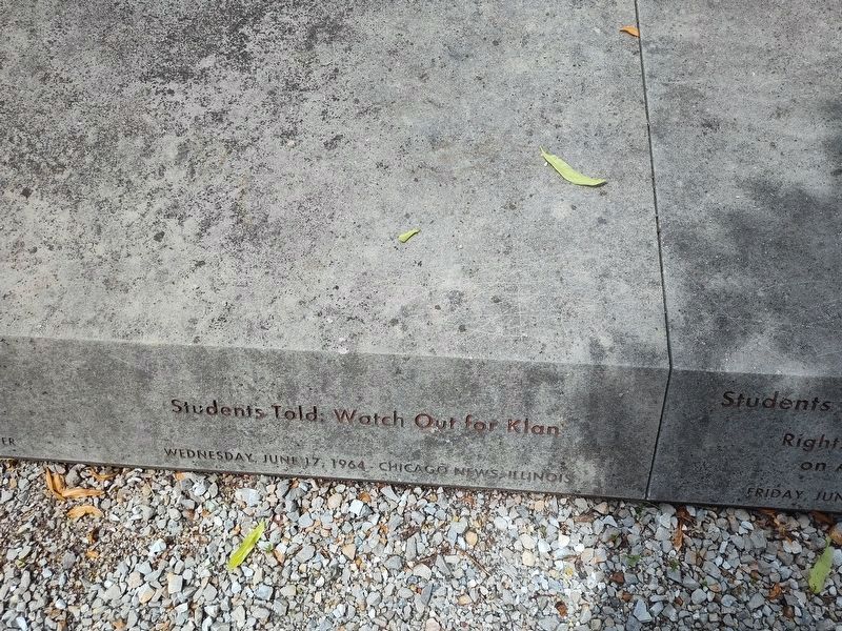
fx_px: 559
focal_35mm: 23
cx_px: 421
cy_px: 316
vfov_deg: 58.9
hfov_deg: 73.9
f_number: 1.8
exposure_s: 1/912
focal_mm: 5.56
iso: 100
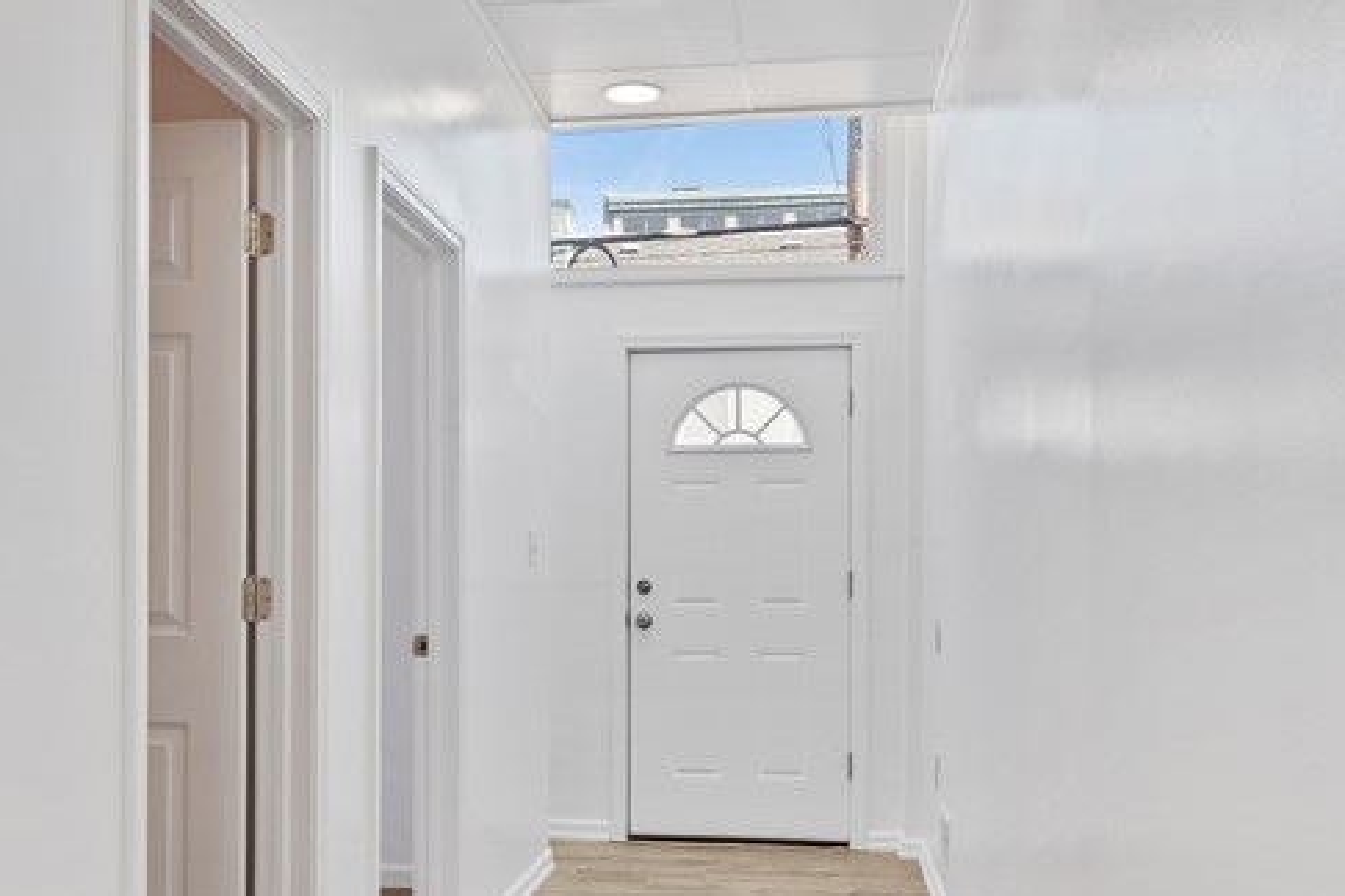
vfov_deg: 34.8
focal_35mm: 38
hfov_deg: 50.5
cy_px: 581
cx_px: 570
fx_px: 1420
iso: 500
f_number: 6.3
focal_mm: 17
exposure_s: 1/30
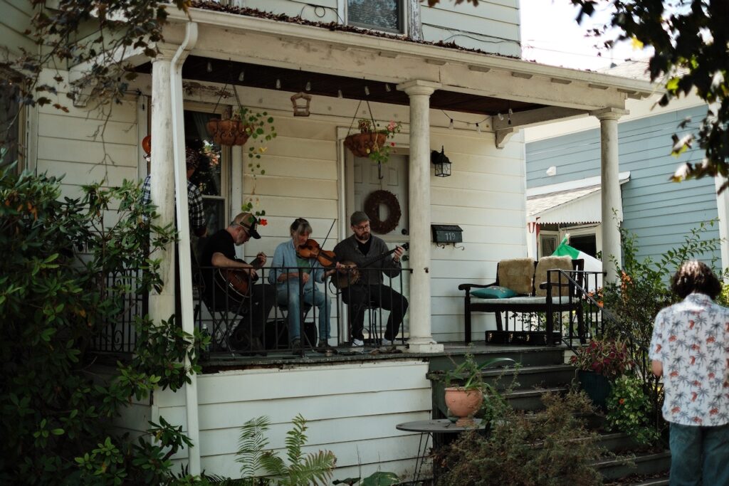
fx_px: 1073
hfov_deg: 37.5
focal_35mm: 53
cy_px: 243
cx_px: 364
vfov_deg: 25.5
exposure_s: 1/2000
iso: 250
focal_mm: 35
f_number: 1.4
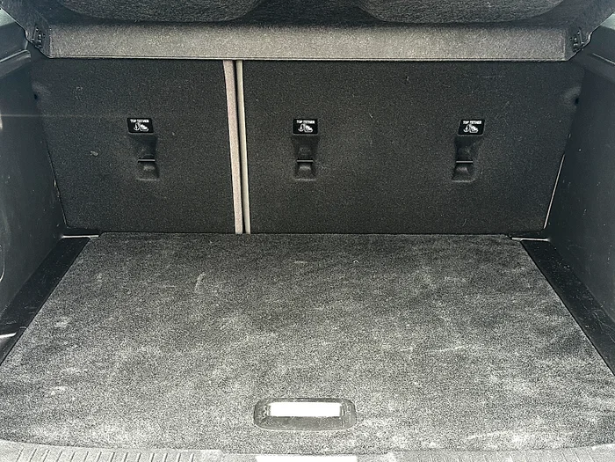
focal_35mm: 48
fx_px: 853
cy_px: 231
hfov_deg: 39.7
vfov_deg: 30.3
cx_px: 308
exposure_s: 1/105
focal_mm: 6.86
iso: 80
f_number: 1.78
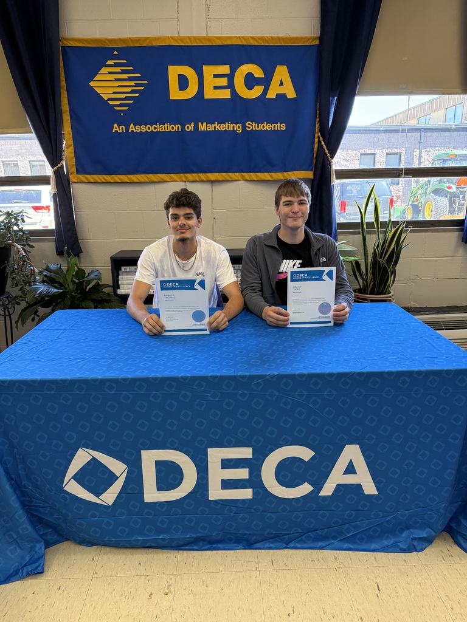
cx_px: 234
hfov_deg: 56.8
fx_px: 432
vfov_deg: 71.6
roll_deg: +1.3
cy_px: 311
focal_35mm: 24
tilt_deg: -13.3
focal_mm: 6.76
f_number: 1.78
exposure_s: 1/124
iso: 200
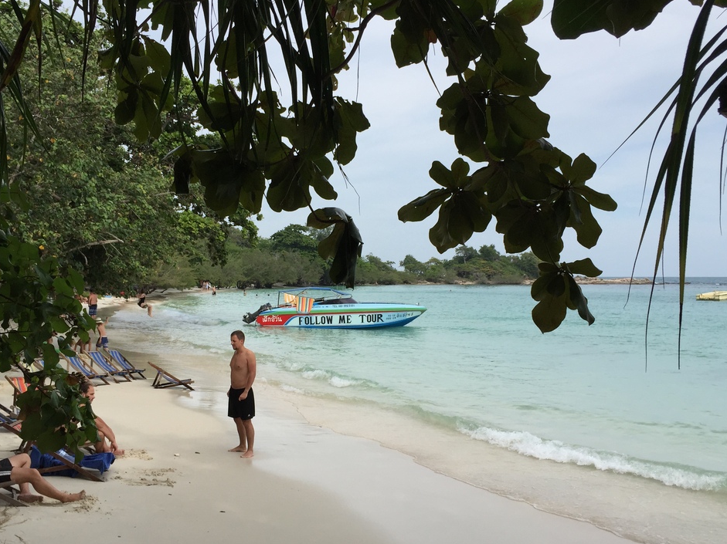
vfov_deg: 38.6
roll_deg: -0.9
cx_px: 328
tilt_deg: -1.0
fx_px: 777
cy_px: 282
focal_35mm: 37
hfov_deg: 50.1
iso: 32
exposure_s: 1/1980
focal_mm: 4.15
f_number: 2.2
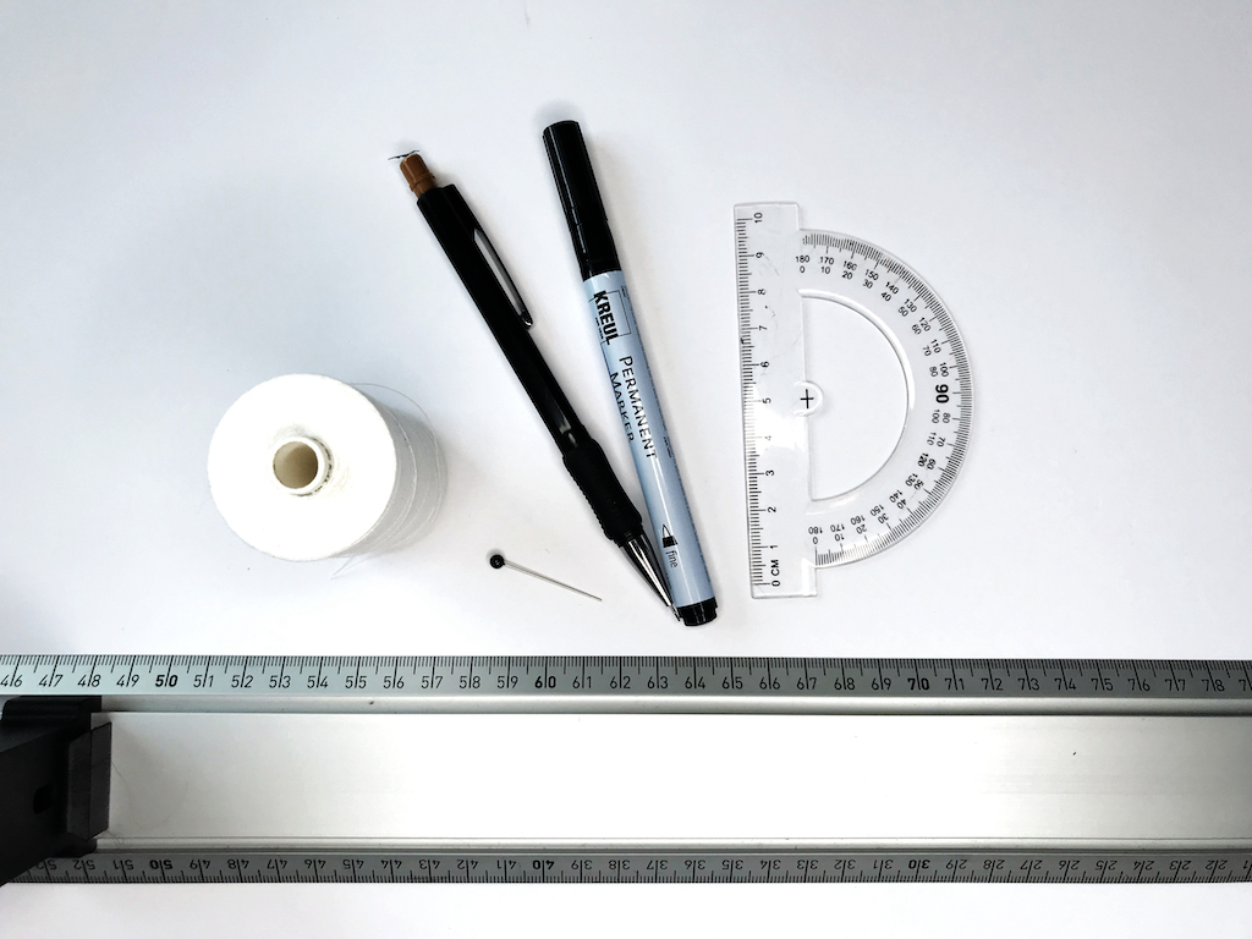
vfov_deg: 49.7
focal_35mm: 28
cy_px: 470
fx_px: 1013
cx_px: 626
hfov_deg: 63.4
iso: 20
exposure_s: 1/122
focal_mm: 4
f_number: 1.8
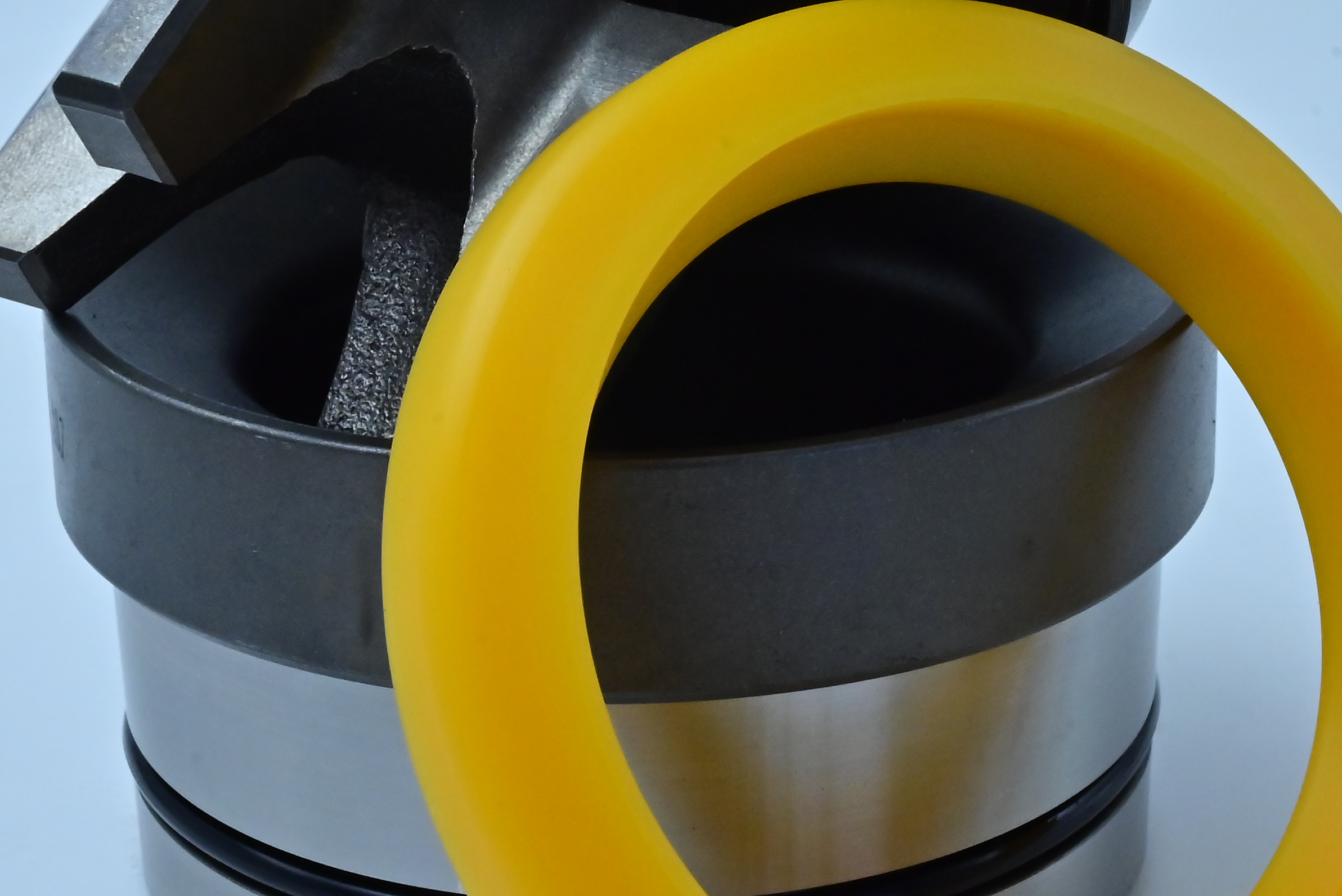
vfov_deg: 12.3
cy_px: 307
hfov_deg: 18.4
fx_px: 4139
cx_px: 591
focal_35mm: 111
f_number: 22
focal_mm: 44
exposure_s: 1/50
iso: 2000
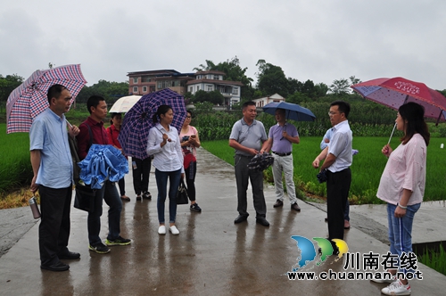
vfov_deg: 47.8
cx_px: 223
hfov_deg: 67.4
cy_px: 148
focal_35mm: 27
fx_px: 334
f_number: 8
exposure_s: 1/250
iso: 200
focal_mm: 18
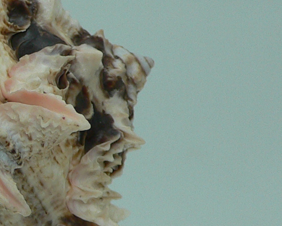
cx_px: -65
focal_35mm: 110
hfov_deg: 16.7
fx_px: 918
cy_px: 139
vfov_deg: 14.0
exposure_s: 1/60
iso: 80
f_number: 2.8
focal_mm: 4.6
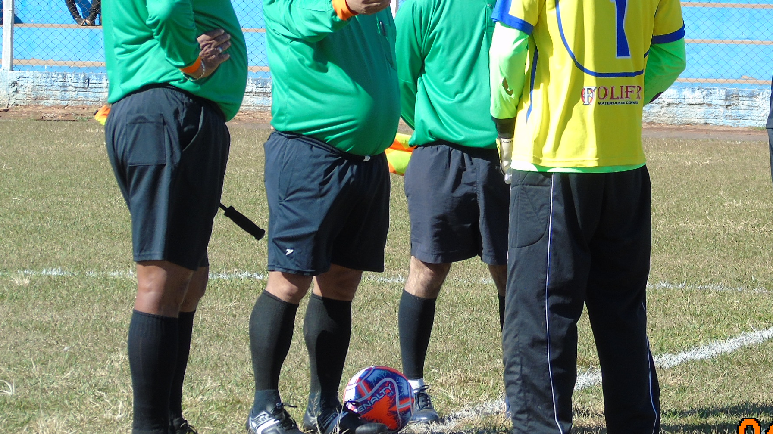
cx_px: 485
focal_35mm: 293
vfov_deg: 4.1
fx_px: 6005
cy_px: 104
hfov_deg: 7.4
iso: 80
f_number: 5
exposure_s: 1/250
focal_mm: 33
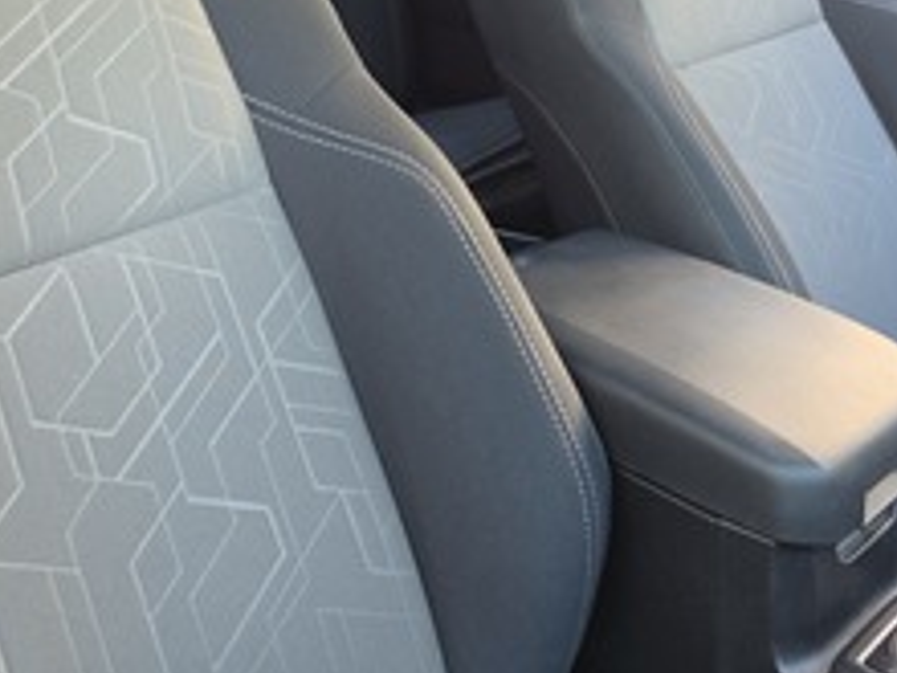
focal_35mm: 44
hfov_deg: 42.0
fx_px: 1140
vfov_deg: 31.1
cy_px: 43
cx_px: 261
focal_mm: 6.5
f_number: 1.4
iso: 80
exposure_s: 1/180
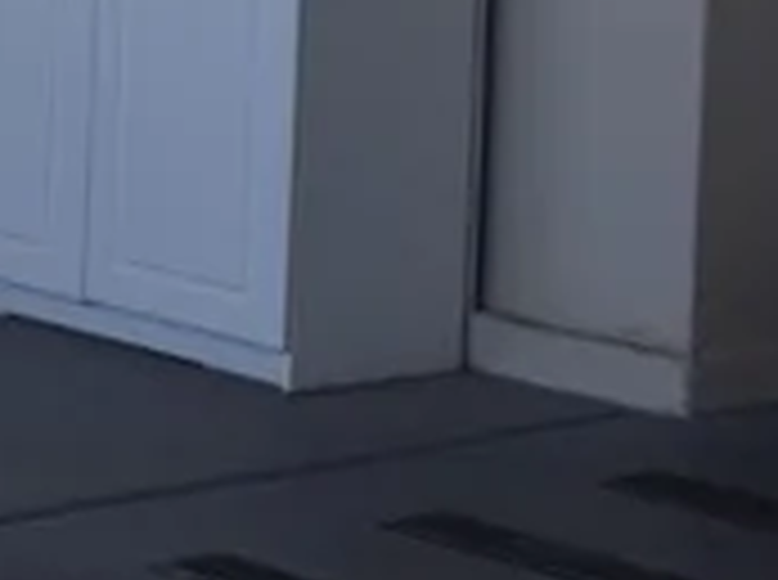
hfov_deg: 10.7
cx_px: -1183
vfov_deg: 9.4
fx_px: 3454
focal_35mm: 154
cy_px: -274
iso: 400
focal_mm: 18
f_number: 5.6
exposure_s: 1/125
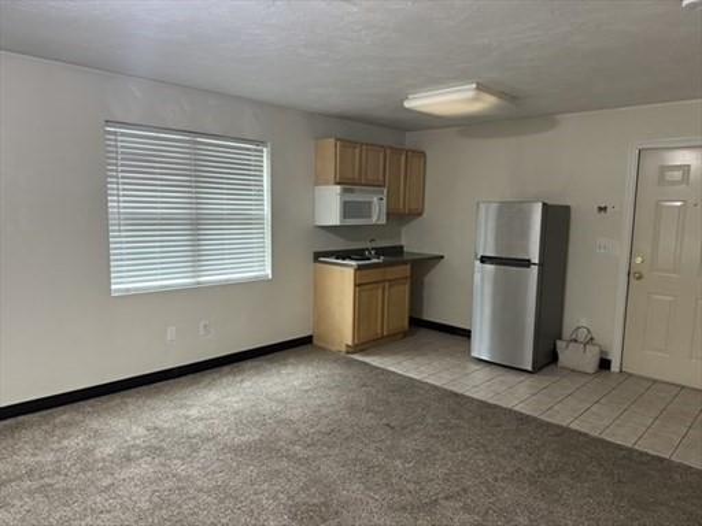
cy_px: 263
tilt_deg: -7.9
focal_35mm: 24
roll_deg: -1.3
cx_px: 351
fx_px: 487
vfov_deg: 56.8
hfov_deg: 71.6
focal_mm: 6.76
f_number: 1.78
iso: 320
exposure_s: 1/60
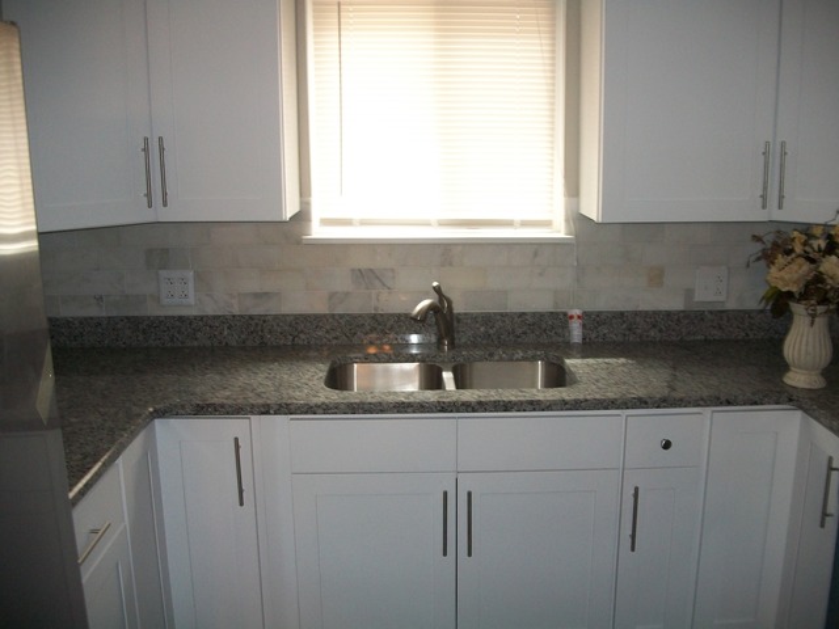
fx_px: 776
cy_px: 314
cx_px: 420
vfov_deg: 44.2
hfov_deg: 56.8
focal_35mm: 32
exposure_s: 1/30
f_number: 2.9
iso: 160
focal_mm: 5.7
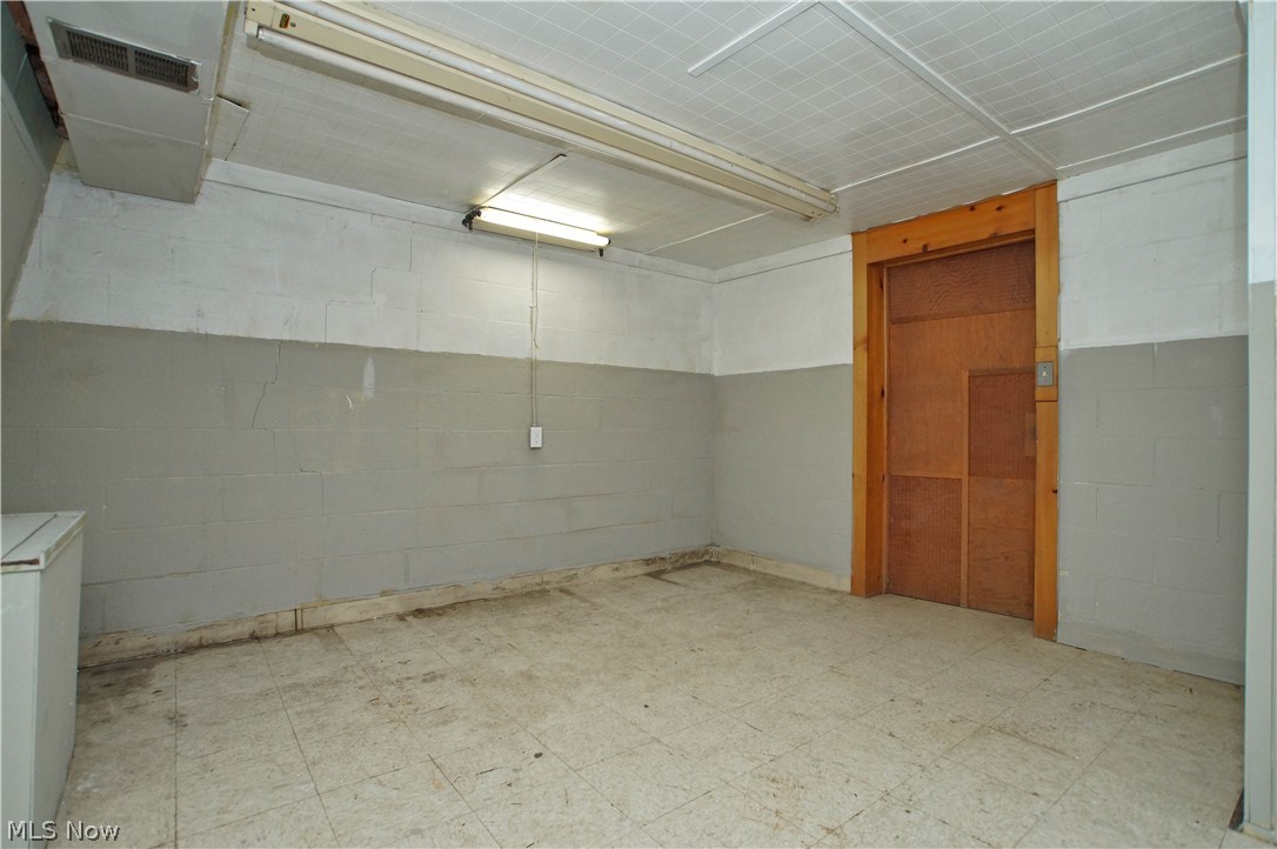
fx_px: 585
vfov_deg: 72.0
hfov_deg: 95.0
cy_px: 424
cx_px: 638
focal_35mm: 16
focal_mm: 11
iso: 800
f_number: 4.5
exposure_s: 1/50
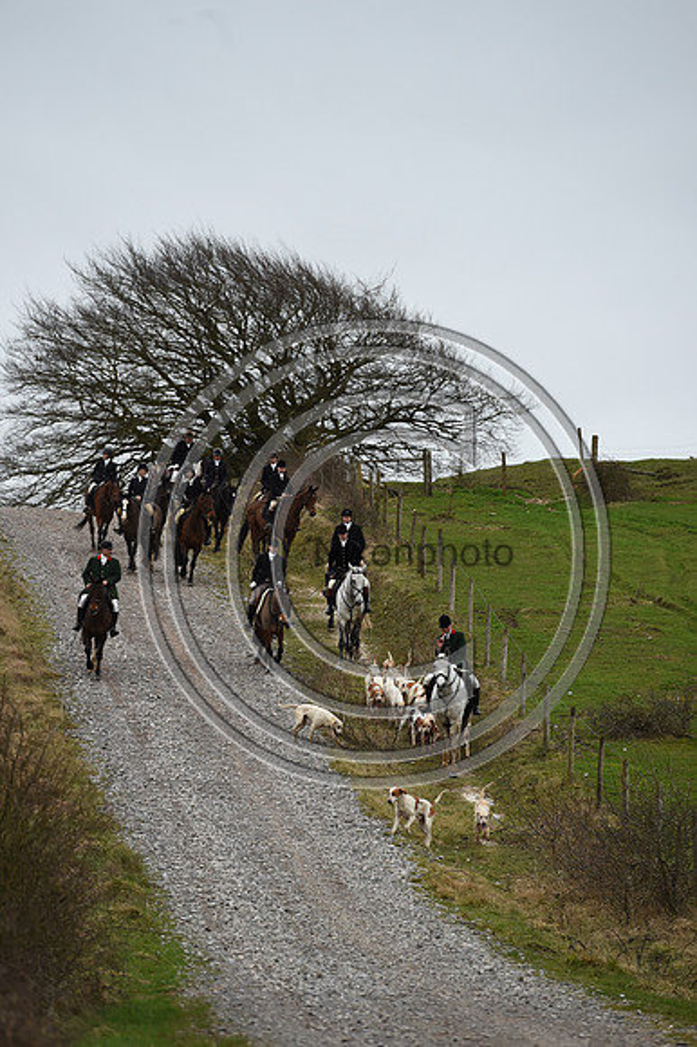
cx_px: 348
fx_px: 5815
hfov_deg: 6.9
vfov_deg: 10.3
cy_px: 524
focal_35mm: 200
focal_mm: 200
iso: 1250
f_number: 4.5
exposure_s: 1/1250
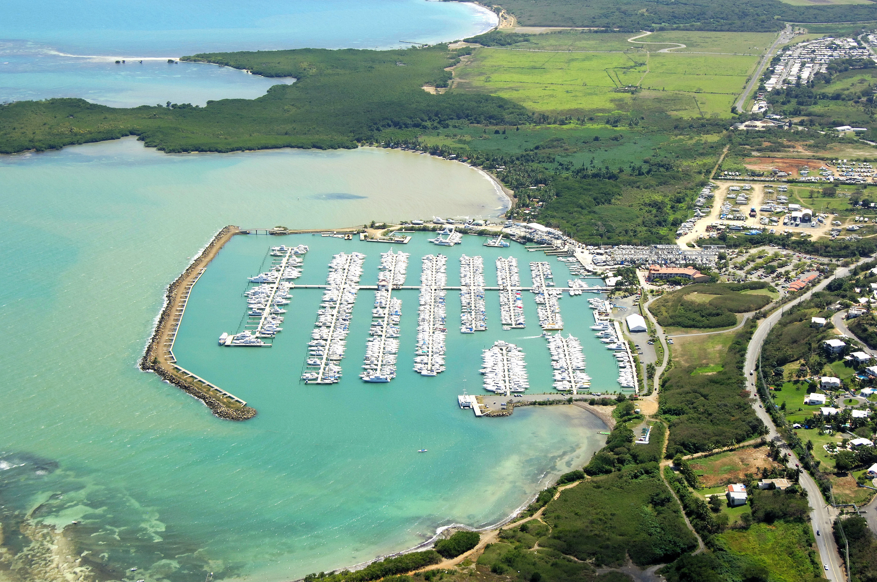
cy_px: 291
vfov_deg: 22.6
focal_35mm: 60
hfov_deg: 33.4
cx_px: 438
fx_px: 1460
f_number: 7.6
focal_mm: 40
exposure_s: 1/1250
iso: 400
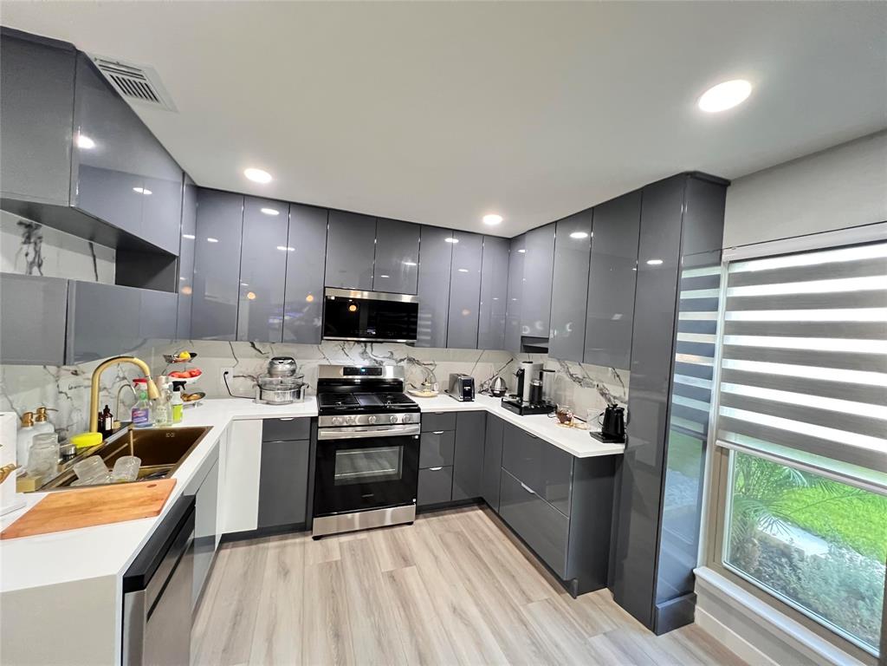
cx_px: 444
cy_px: 333
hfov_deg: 106.2
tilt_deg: -1.1
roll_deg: -2.9
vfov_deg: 89.9
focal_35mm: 13
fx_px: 333
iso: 800
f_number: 1.8
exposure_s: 1/60
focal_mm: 1.57
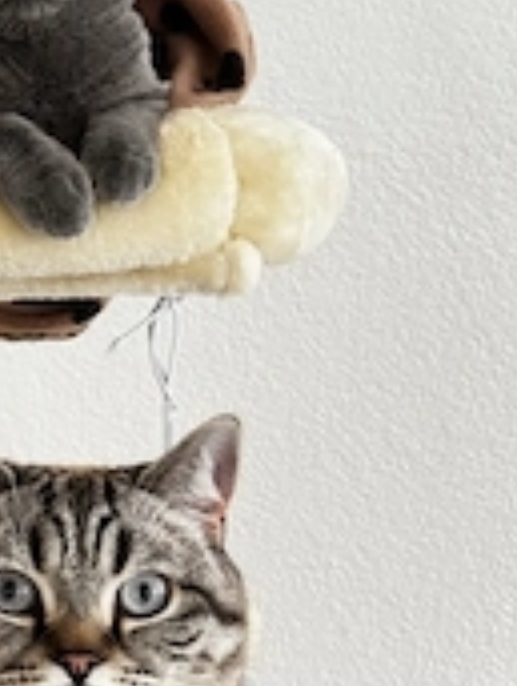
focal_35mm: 112
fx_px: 2222
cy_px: 261
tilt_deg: -1.3
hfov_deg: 13.1
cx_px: -16
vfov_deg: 17.5
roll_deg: +2.1
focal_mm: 6.86
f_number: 1.78
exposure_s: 1/50
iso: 250
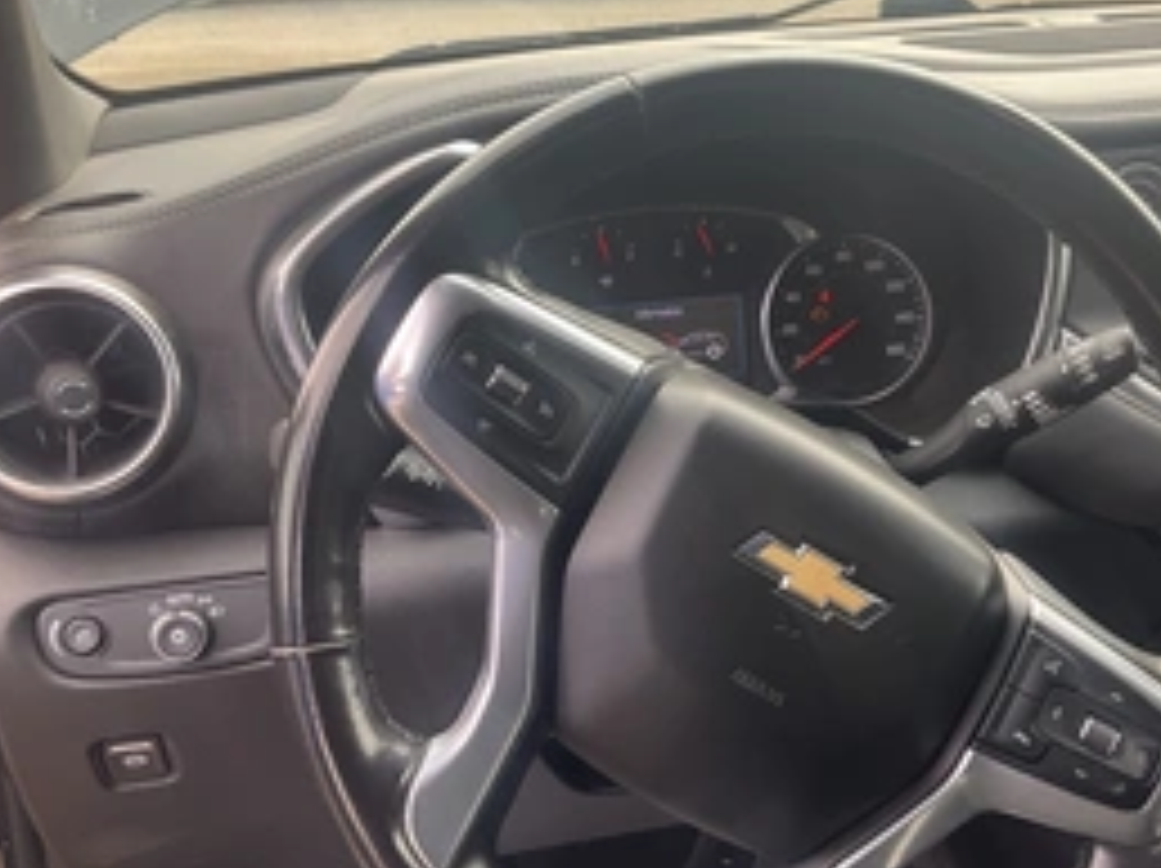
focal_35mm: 45
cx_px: 734
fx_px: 1508
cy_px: 481
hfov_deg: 41.8
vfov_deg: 32.1
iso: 25
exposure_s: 1/122
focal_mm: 3
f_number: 1.8
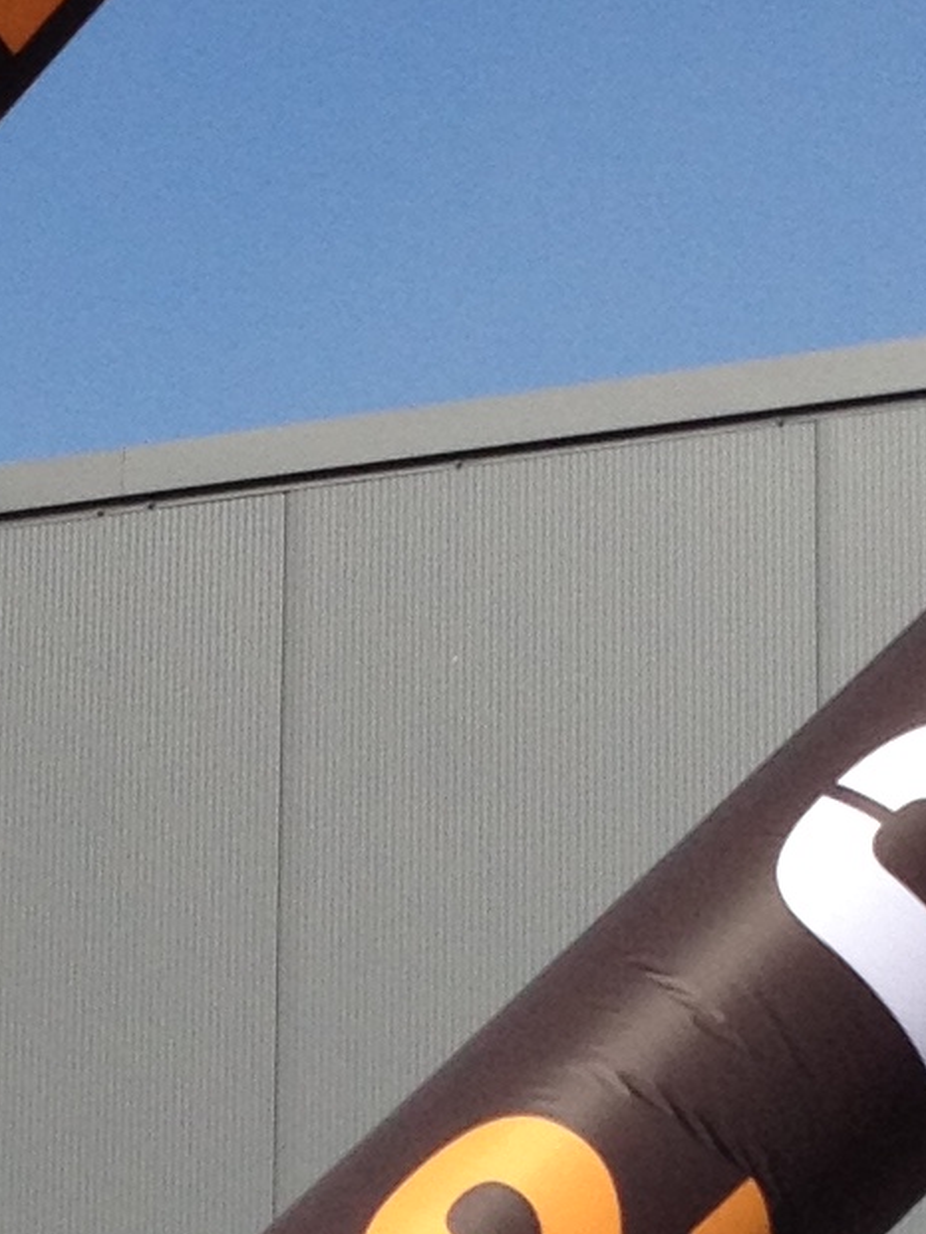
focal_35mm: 184
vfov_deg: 10.7
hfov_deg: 8.1
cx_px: 352
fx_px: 6561
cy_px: 1188
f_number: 2.4
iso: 64
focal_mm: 4.28
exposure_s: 1/1905
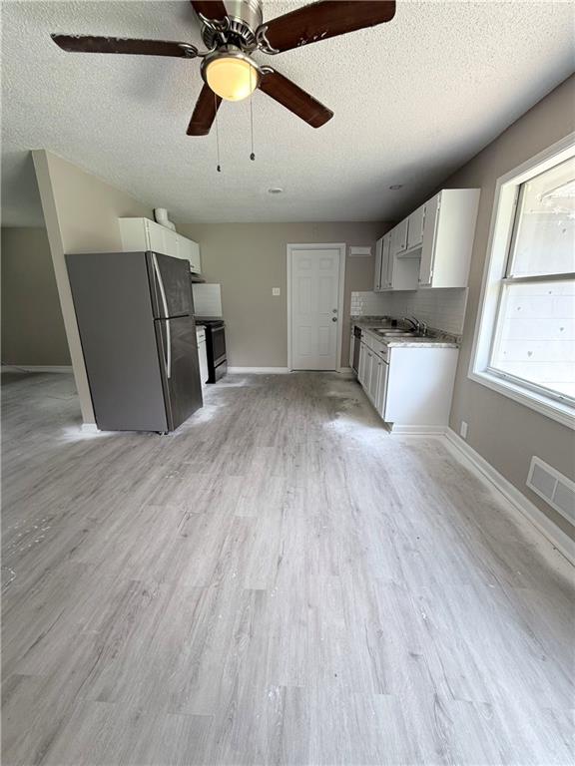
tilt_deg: -14.2
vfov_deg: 102.1
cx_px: 288
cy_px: 383
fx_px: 310
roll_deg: -0.1
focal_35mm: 14
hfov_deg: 85.7
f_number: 2.2
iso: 80
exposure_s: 1/99
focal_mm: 2.22
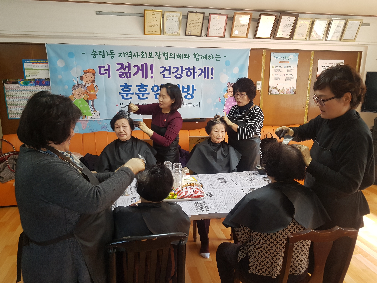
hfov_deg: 67.3
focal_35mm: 26
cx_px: 188
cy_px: 142
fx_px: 283
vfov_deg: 53.1
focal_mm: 4.2
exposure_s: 1/120
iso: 200
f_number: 1.7
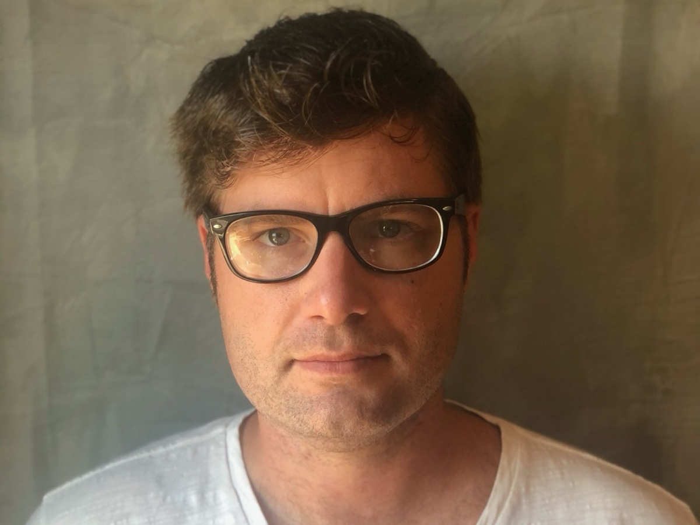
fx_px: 1052
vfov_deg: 28.0
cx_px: 350
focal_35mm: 52
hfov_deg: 36.8
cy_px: 262
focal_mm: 6
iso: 64
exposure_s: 1/60
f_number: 2.4
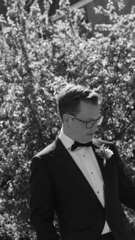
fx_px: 630
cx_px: 178
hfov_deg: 11.9
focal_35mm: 99
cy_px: 163
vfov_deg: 21.5
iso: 200
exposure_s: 1/5000
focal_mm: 35
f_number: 3.2
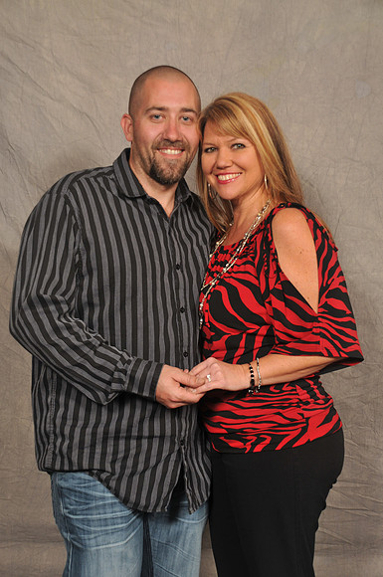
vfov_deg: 35.1
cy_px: 288
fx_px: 912
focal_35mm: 57
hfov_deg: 23.7
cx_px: 192
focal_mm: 38
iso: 200
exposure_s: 1/125
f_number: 5.6
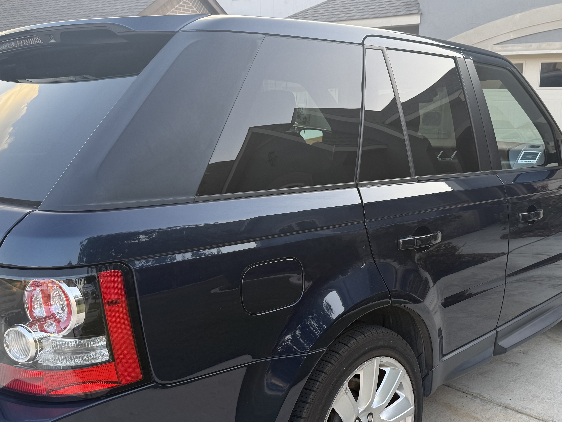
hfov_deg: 50.9
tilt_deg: -12.5
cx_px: 347
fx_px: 584
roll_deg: -1.2
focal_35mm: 36
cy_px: 238
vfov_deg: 39.6
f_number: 1.78
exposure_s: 1/206
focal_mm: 6.76
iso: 64
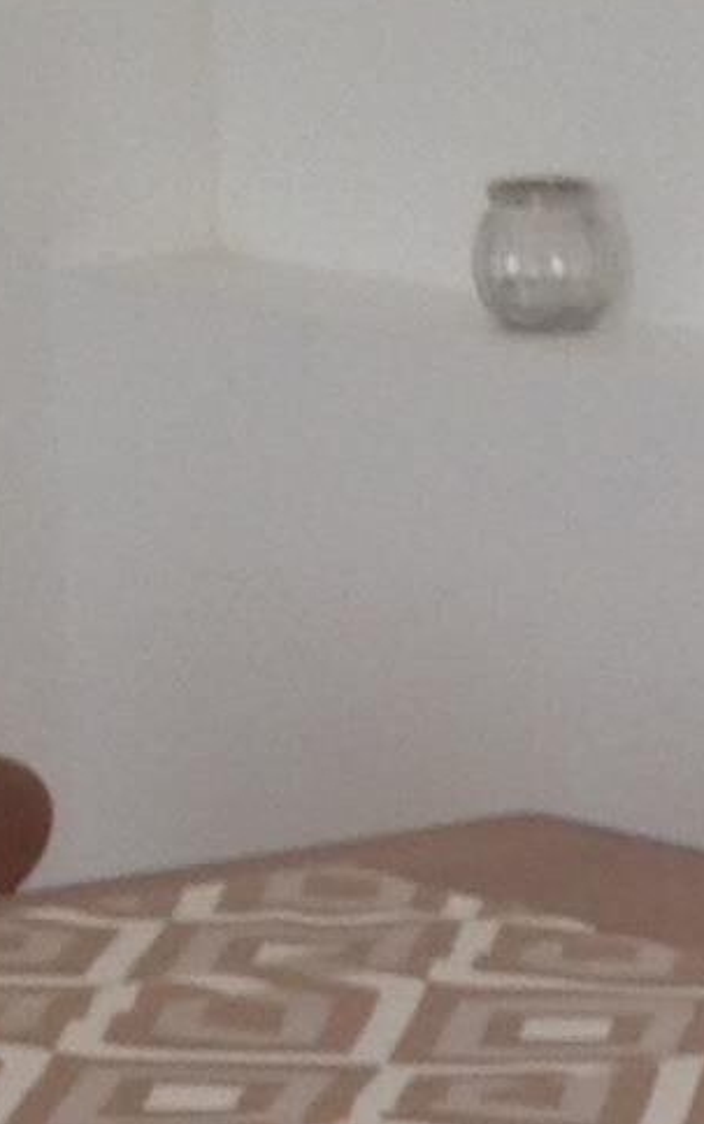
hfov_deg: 5.2
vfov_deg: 8.0
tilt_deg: -21.4
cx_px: 1213
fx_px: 7665
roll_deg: -0.4
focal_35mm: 250
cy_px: 2350
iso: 50
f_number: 2.4
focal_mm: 4.28
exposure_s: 1/20
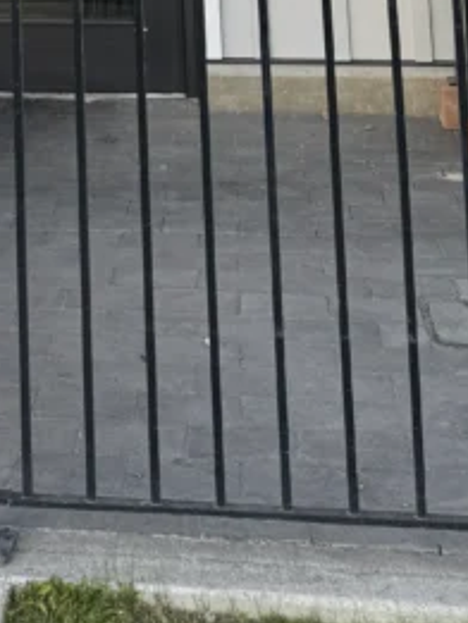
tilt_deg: +9.9
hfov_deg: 15.3
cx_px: -48
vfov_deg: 17.3
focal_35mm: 94
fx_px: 1693
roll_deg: +1.5
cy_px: -477
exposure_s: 1/397
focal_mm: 6.76
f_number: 1.78
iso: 80
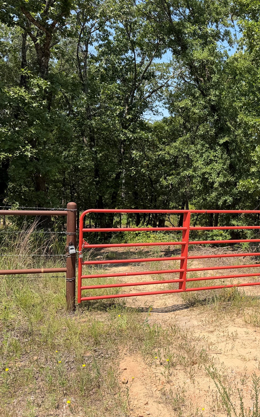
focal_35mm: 34
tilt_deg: -4.0
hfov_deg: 33.9
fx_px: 386
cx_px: 262
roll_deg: -2.6
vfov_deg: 56.7
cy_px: 208
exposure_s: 1/3279
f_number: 1.78
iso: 80
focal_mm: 6.76
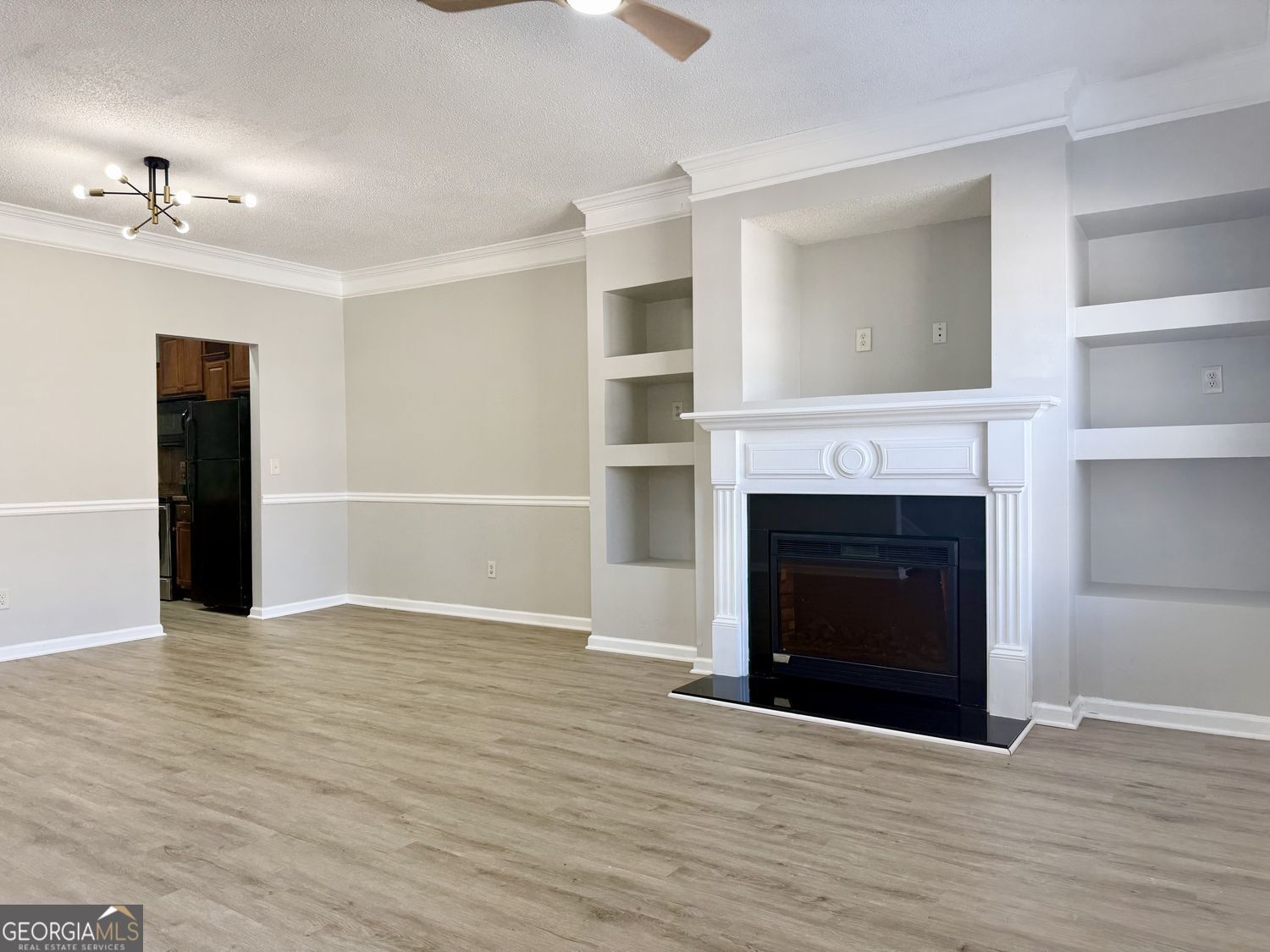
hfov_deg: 71.6
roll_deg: +0.8
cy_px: 476
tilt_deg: -1.0
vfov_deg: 56.8
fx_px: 881
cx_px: 635
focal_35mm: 24
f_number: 1.78
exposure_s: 1/120
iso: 80
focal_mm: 6.76
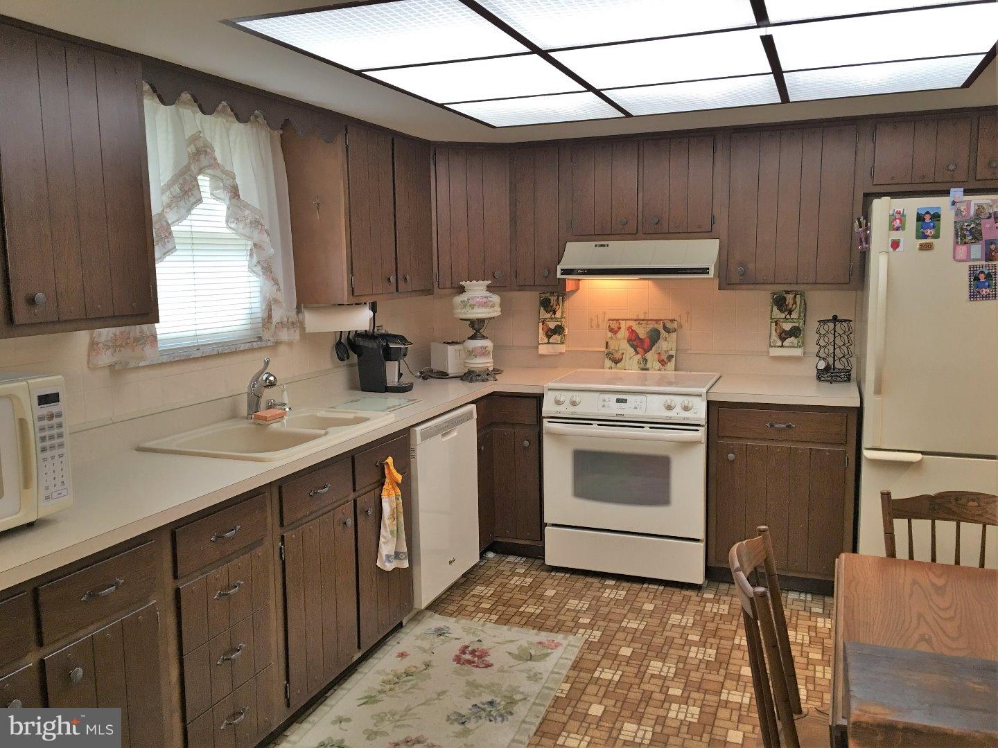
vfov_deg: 48.2
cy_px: 374
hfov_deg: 61.7
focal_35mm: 29
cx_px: 499
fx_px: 836
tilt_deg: -5.8
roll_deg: +0.6
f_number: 2.2
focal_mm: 4.15
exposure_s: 1/15
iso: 40
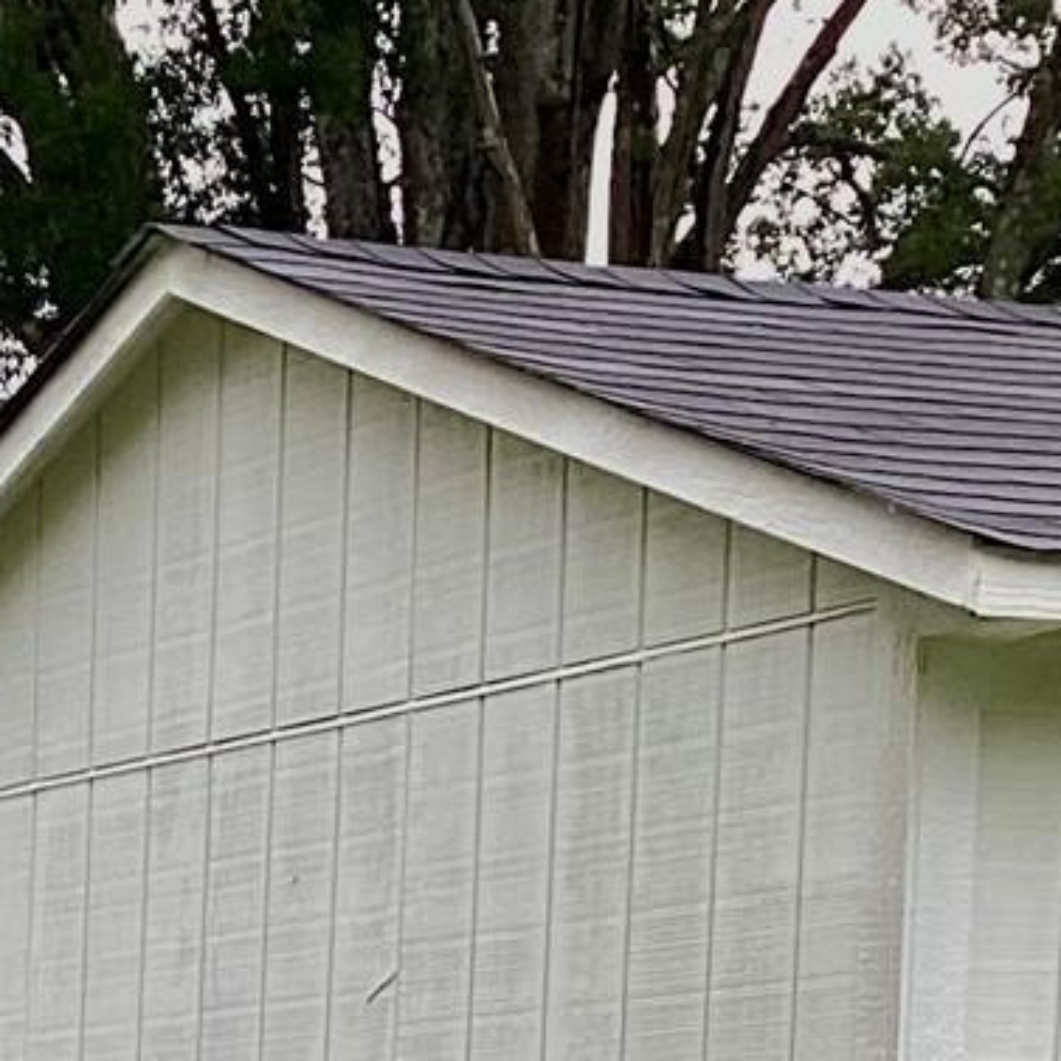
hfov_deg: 10.9
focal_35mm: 149
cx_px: -901
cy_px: 1962
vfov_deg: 10.9
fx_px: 5167
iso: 25
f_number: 2.4
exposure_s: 1/120
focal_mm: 3.3
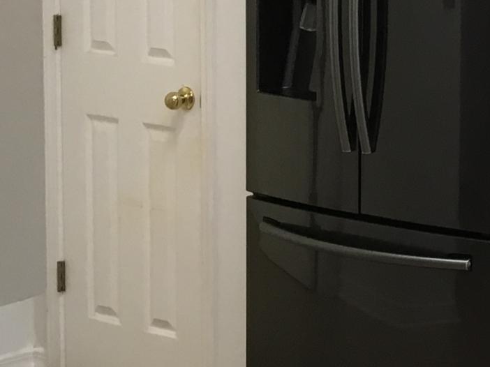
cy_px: -42
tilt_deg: -4.4
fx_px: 1755
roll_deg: -1.1
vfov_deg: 11.8
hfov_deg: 14.2
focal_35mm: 124
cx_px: 868
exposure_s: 1/30
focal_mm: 4.15
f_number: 2.2
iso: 50
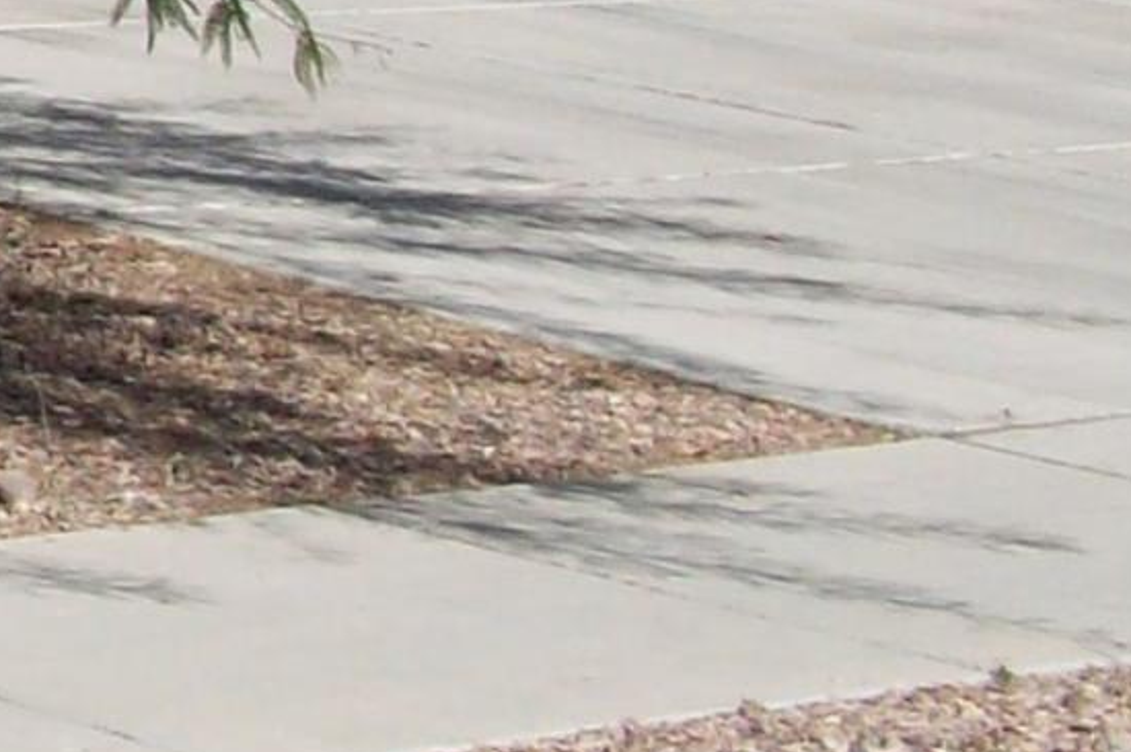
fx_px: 6060
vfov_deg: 7.0
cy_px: -524
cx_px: -1662
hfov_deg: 9.4
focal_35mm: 193
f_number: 5.5
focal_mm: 5.7
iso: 64
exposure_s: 1/527
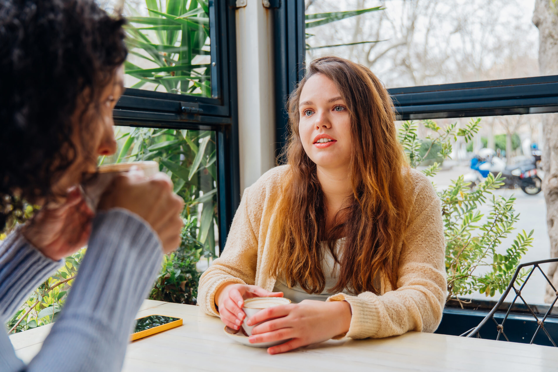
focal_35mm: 40
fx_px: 628
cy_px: 186
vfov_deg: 33.0
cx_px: 279
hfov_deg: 47.9
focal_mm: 27
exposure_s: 1/160
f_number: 2.8
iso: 160
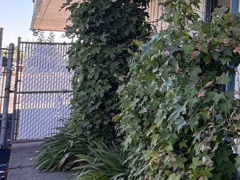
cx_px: 432
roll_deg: -1.1
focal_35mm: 62
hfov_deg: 21.1
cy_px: 45
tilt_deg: +2.5
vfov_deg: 23.4
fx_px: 430
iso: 40
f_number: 2.2
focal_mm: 2.22
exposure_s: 1/197
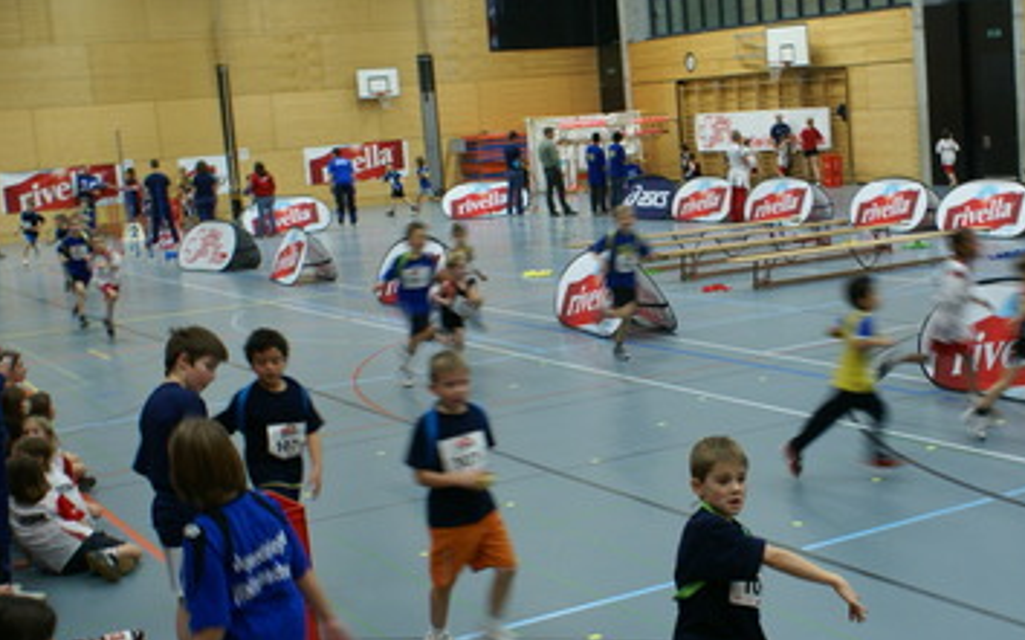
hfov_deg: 35.5
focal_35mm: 56
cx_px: 773
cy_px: 379
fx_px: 1564
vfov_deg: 23.1
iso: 400
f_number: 4.5
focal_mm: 24
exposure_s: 1/30
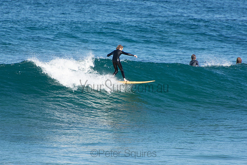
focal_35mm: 600
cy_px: 82
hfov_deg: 3.4
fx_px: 4117
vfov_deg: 2.3
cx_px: 124
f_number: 5.6
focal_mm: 400
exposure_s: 1/1250
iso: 400
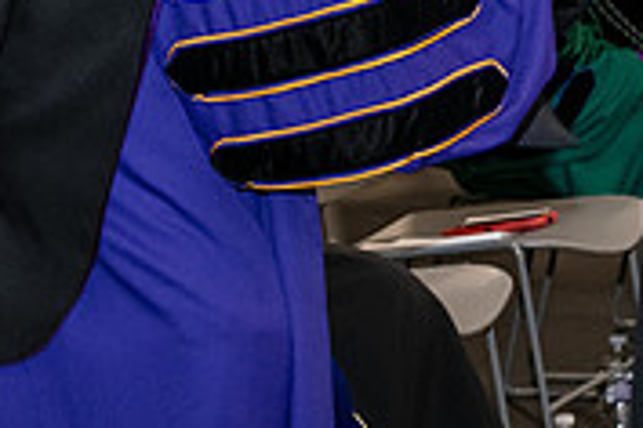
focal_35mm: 230
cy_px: -194
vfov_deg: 5.9
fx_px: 4108
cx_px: 425
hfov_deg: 8.9
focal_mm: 70
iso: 2500
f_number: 5
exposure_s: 1/200
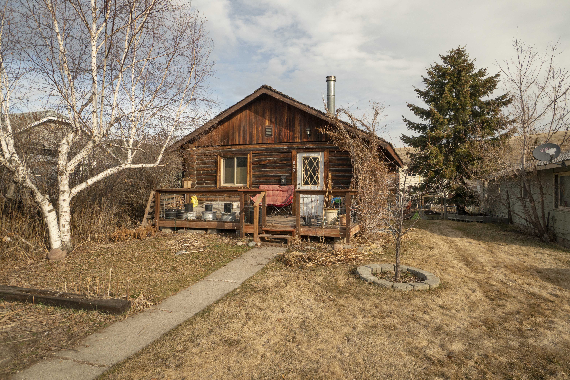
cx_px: 285
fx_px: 356
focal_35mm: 22
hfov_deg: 77.3
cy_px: 190
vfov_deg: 56.1
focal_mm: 15
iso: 500
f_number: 7.1
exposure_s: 1/400
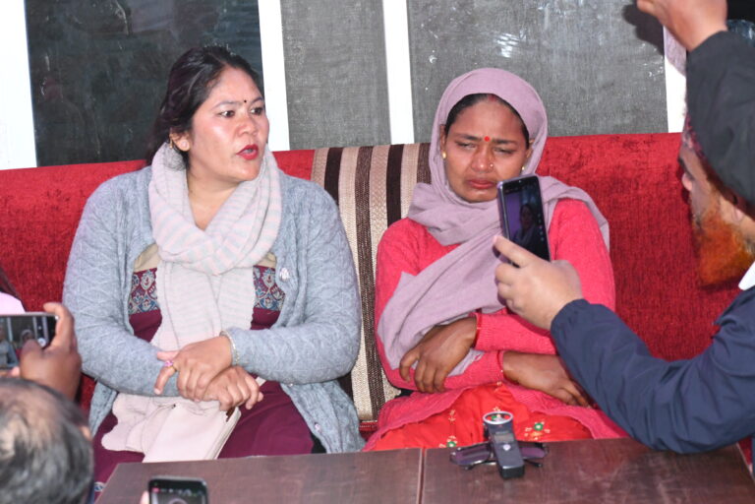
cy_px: 252
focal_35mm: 120
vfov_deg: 11.4
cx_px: 378
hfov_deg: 17.1
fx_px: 2516
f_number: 5.6
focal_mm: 80
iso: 4000
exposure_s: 1/125
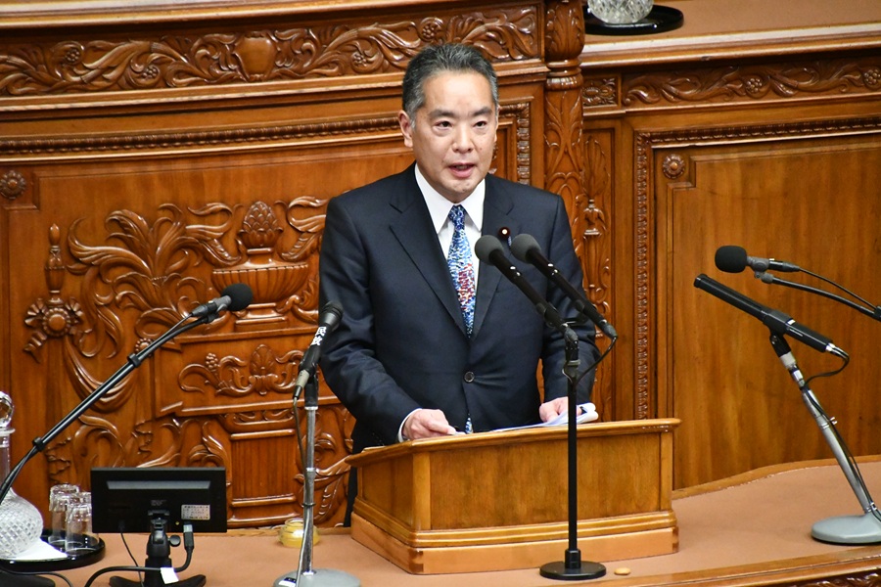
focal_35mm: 450
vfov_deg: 3.1
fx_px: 11012
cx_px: 440
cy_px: 294
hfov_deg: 4.6
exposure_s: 1/160
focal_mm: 300
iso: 12800
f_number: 6.3
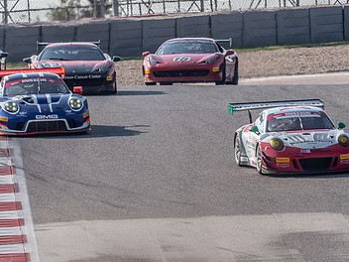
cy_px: 141
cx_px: 87
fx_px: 11231
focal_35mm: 1114
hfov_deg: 1.8
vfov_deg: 1.3
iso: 200
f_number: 13
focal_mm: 300
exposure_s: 1/250
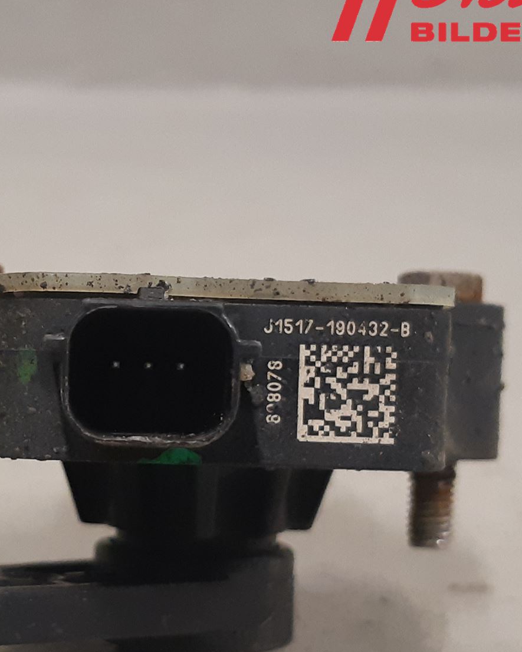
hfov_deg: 31.1
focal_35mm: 47
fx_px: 908
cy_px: 394
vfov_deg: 39.4
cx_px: 90
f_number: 1.7
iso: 250
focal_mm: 3.93
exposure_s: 1/50
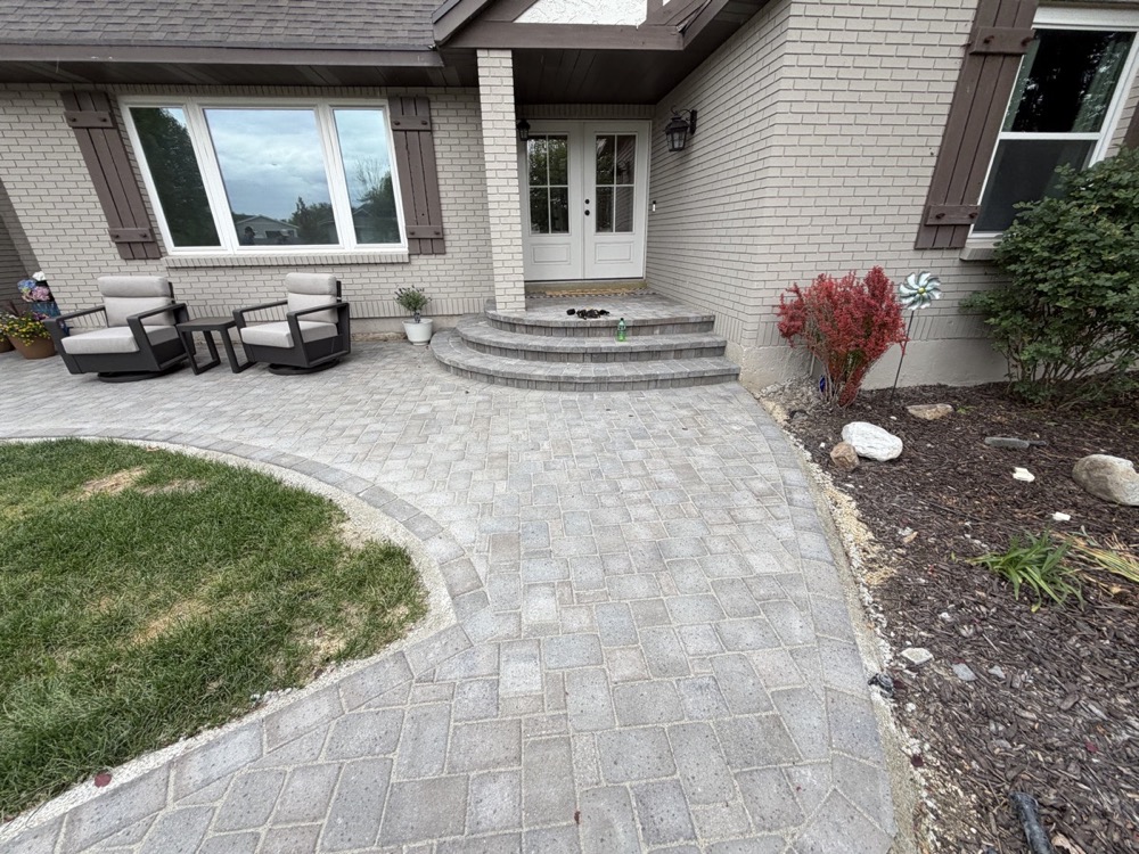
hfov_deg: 102.1
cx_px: 570
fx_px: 461
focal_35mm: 14
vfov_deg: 85.7
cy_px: 427
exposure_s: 1/224
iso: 40
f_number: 2.2
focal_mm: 2.22
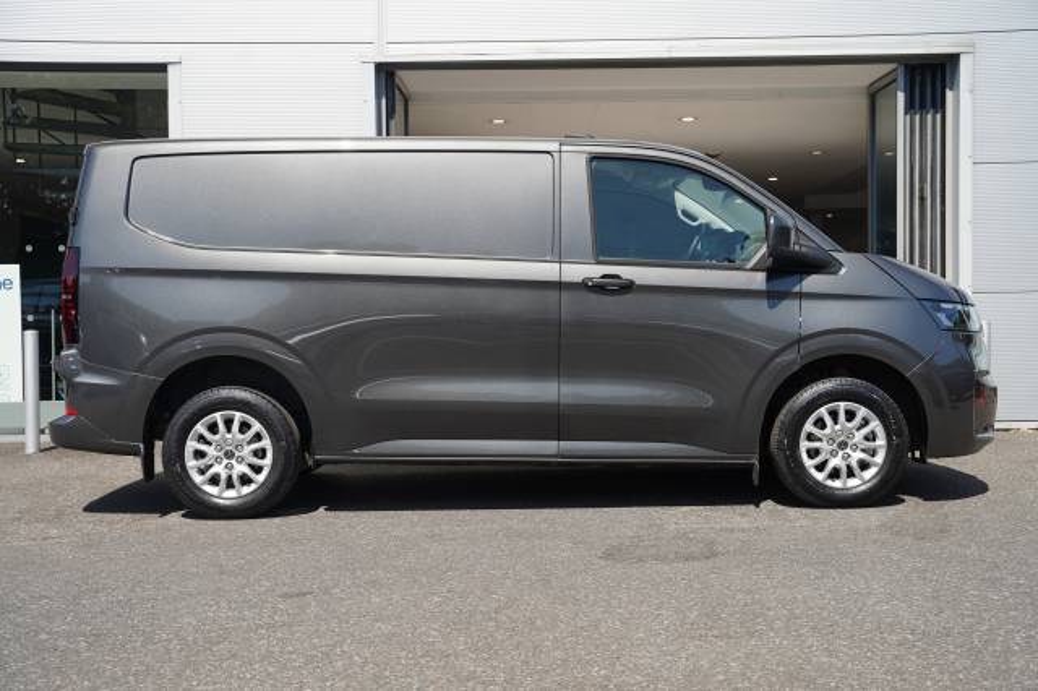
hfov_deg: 45.3
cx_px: 519
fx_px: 1245
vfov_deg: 31.0
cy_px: 346
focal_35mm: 43
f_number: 4.5
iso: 100
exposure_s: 1/250
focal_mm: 43.2
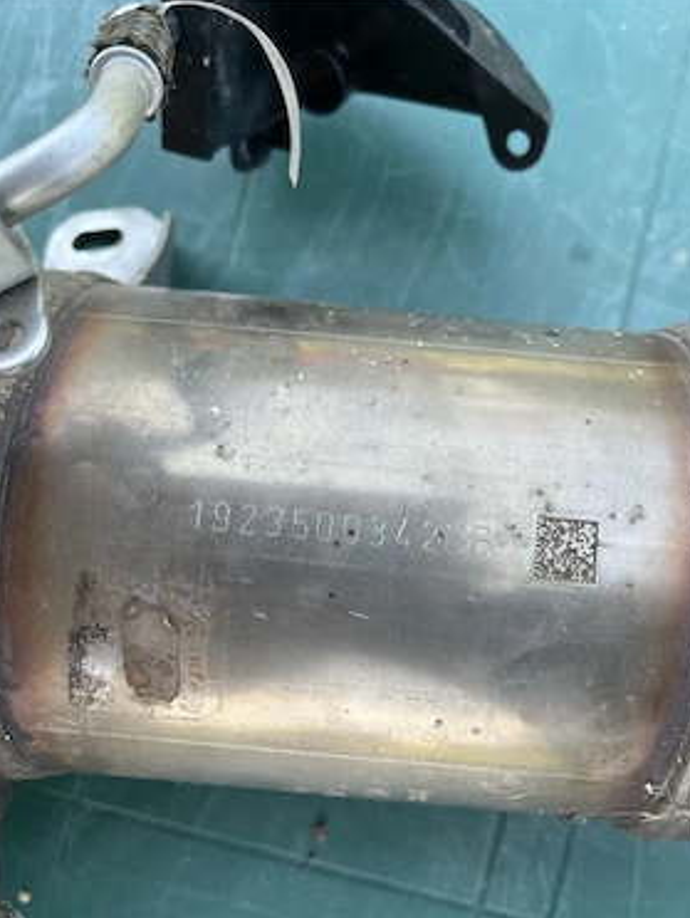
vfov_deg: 63.3
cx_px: 364
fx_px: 743
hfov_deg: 49.8
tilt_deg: -83.8
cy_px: 485
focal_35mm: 28
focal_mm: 5.1
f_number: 1.6
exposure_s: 1/279
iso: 40
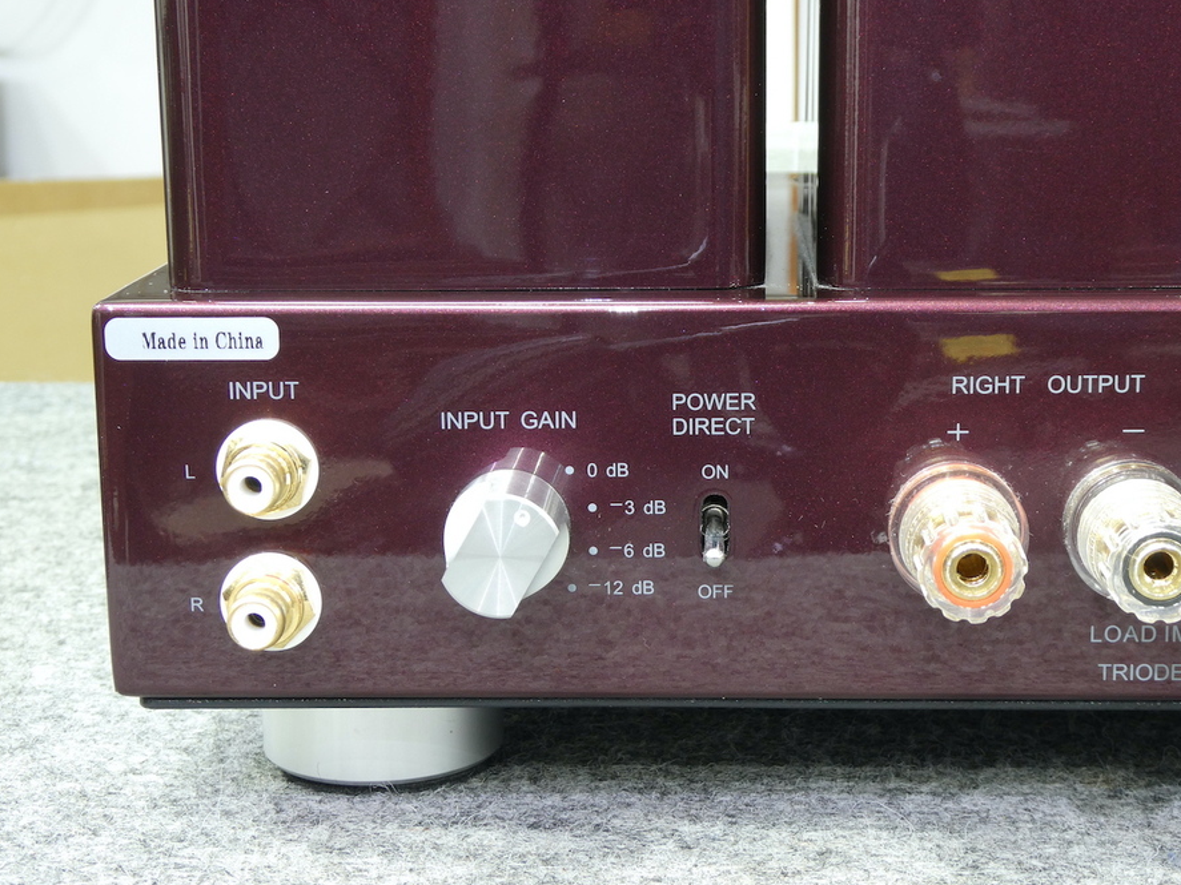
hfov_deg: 29.4
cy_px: 471
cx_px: 611
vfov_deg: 22.2
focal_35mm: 66
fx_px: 2251
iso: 100
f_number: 5
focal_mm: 10.9
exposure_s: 1.6
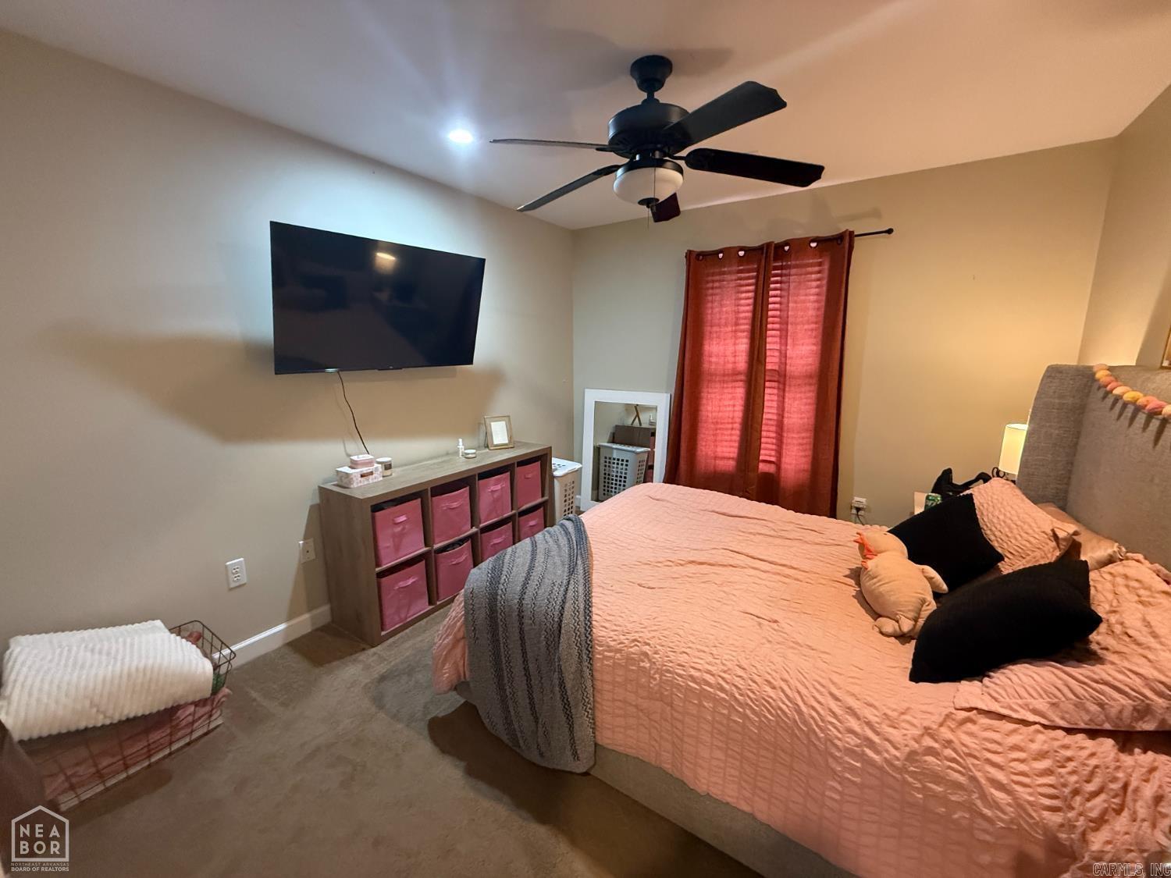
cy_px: 439
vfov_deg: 85.7
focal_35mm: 14
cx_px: 586
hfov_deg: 102.1
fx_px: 474
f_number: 2.2
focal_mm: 2.22
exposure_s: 1/60
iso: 640
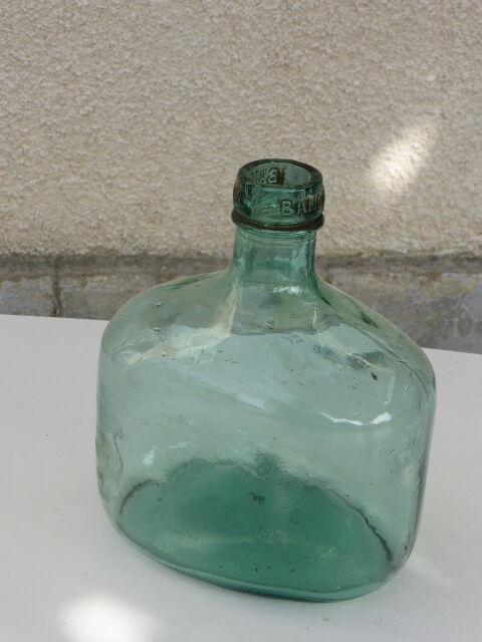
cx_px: 241
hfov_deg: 17.4
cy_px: 321
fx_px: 1578
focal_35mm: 85
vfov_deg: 23.0
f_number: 5.1
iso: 100
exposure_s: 1/200
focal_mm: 14.2
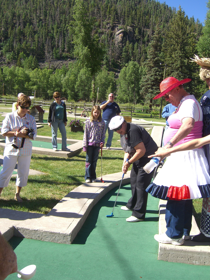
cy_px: 140
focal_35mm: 38
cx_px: 105
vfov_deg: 49.0
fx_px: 307
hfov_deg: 37.7
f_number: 2.8
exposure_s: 1/800
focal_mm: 7.9
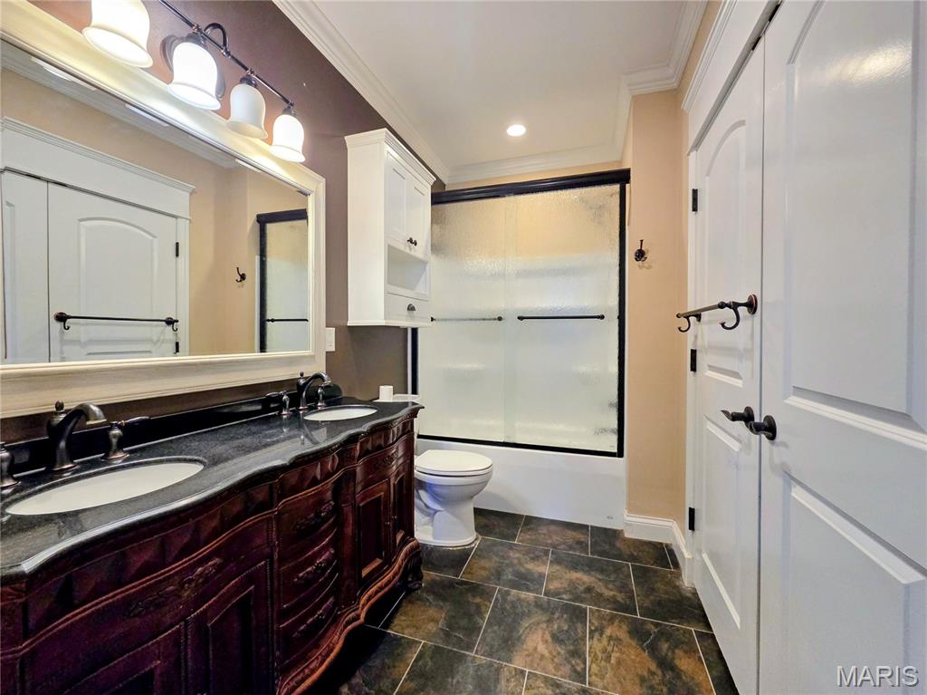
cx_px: 464
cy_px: 348
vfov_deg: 89.9
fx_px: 348
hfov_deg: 106.2
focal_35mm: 13
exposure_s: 1/120
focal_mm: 2.2
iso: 250
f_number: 2.2
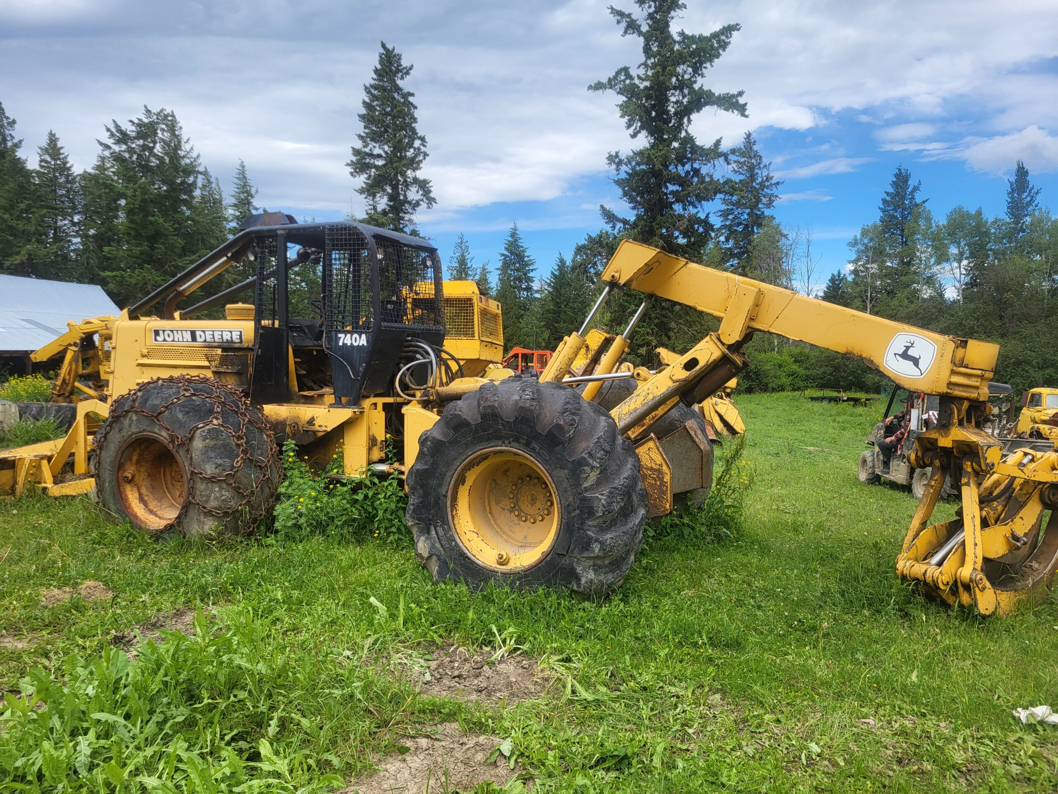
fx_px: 795
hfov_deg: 67.3
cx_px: 529
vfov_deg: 53.1
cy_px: 397
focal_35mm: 26
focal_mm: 5.4
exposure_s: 1/1874
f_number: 1.8
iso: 40
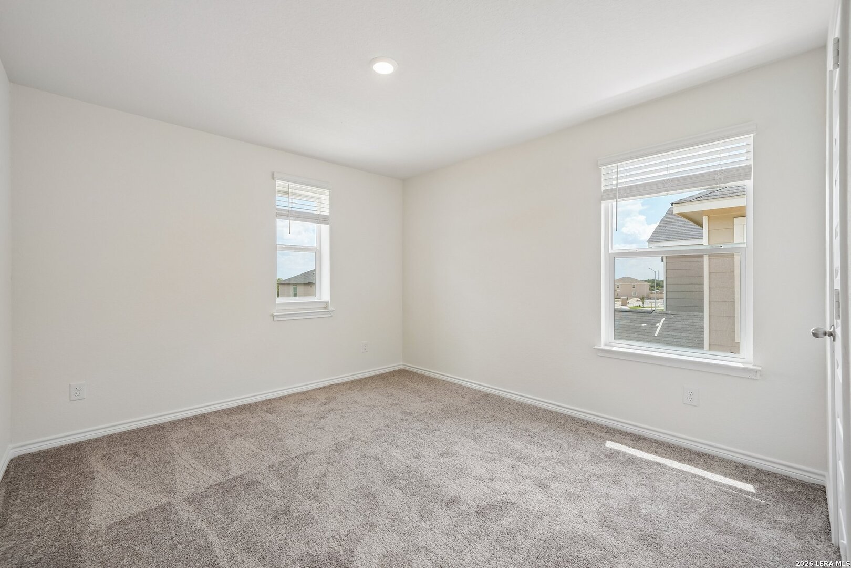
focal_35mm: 15
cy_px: 284
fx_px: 355
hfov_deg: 100.4
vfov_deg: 77.3
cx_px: 426
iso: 500
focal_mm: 15
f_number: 8
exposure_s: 1/100
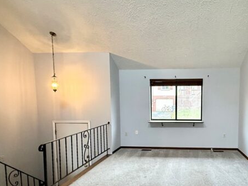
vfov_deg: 54.3
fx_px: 179
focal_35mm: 25
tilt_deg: -2.6
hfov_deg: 66.5
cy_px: 116
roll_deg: -0.4
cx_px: 175
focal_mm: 2.22
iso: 400
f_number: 2.2
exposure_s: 1/60
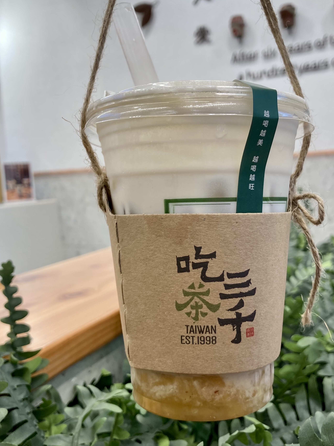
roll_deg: +0.3
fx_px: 425
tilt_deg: -6.2
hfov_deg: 42.9
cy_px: 226
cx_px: 185
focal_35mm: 33
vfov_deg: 55.3
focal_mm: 3.99
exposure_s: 1/120
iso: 40
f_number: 1.8
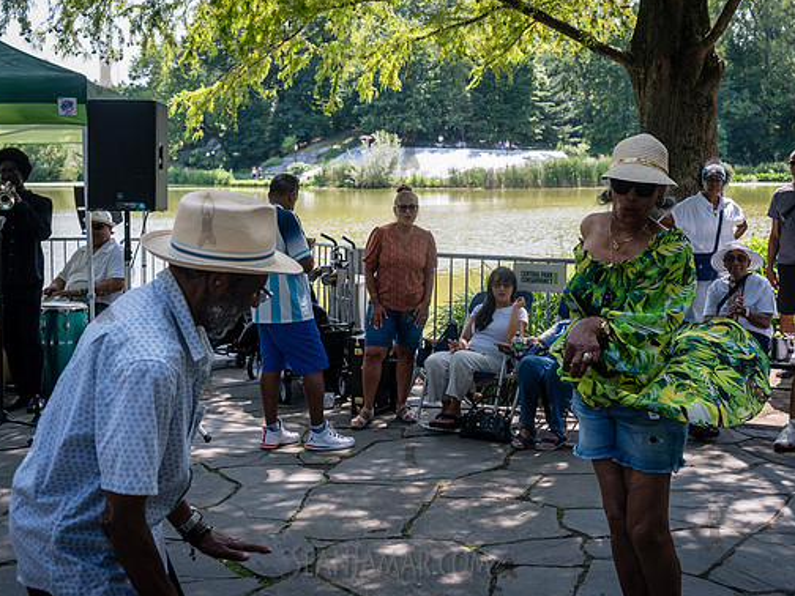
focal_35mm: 45
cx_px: 435
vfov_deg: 32.1
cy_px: 245
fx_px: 1033
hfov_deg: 42.0
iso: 640
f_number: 4.5
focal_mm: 35
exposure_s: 1/1250
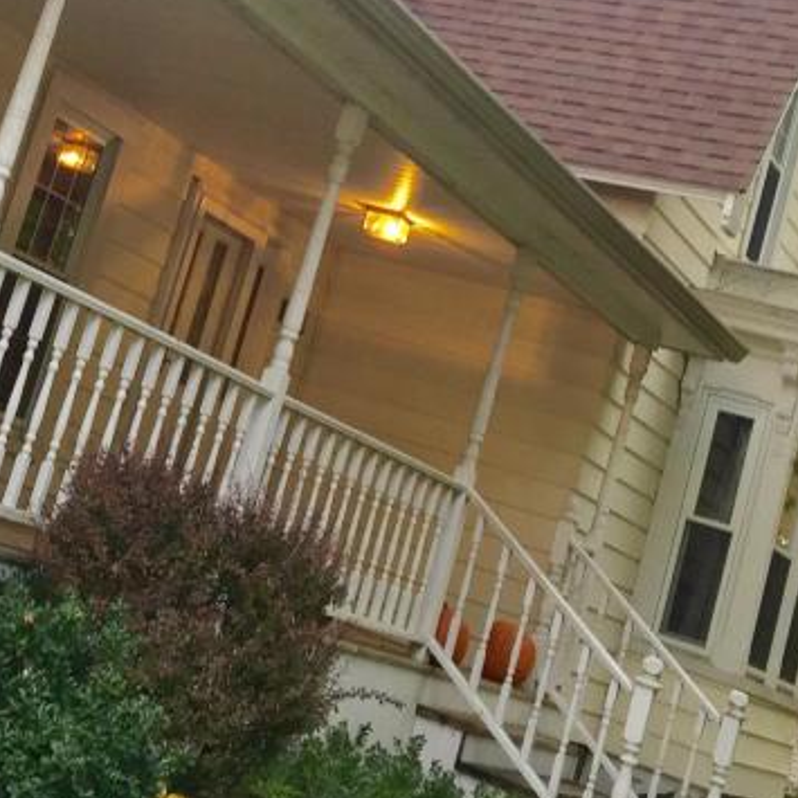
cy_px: 56
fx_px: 1930
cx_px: -20
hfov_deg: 22.4
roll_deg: -18.6
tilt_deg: +11.1
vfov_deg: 22.7
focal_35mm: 74
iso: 32
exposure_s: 1/40
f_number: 2.2
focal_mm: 4.15
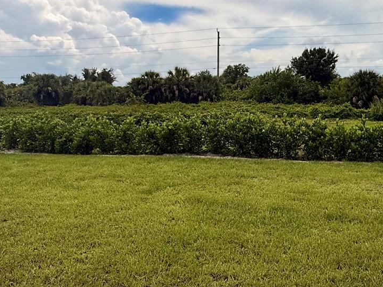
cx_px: 234
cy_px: 114
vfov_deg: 45.2
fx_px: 343
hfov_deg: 57.8
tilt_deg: -3.1
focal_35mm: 31
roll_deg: +0.5
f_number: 2.2
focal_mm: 2.22
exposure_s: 1/3891
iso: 50
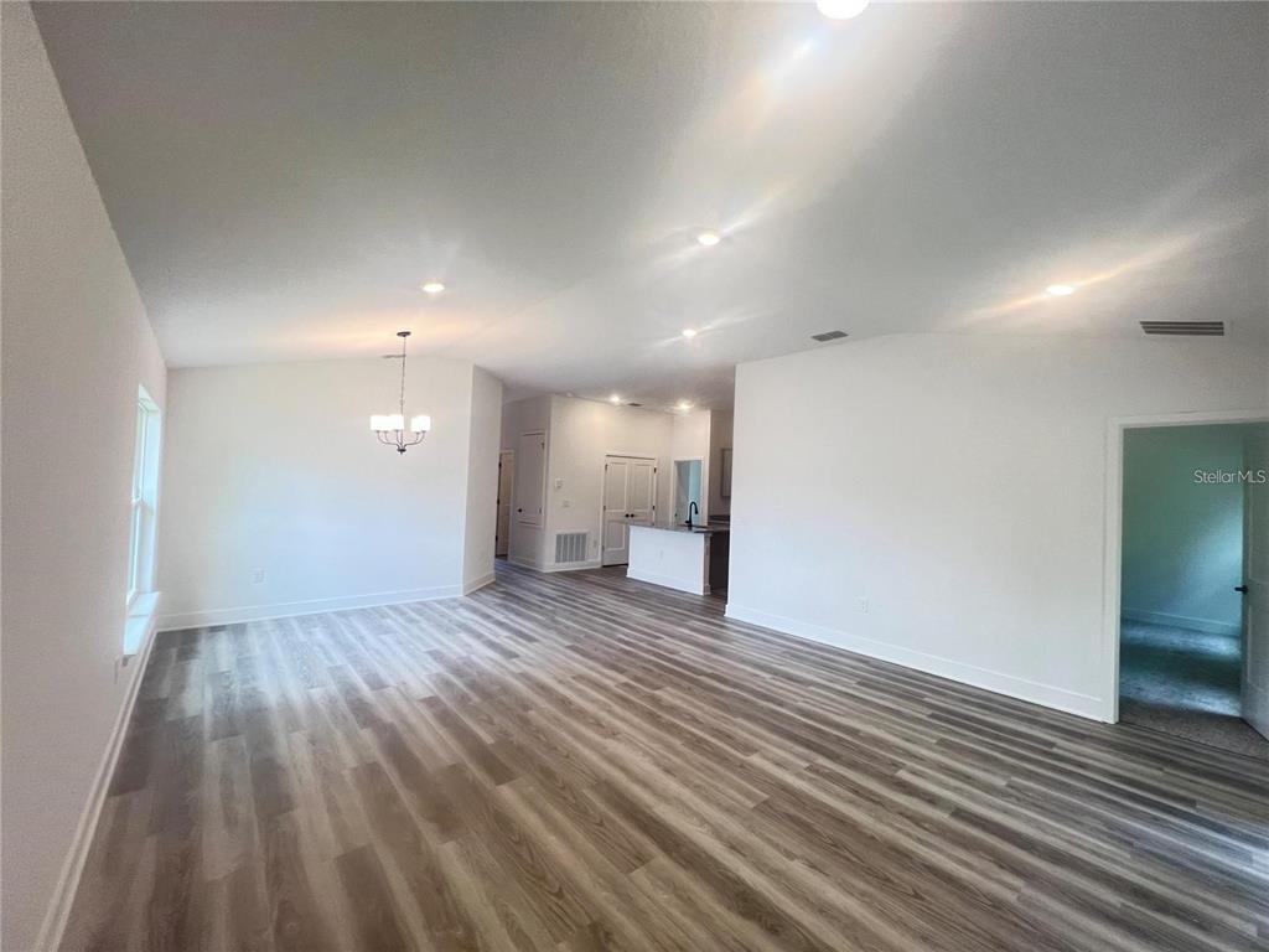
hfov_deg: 106.2
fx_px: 477
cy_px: 476
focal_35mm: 13
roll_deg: -1.6
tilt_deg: -0.1
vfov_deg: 89.9
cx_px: 634
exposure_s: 1/60
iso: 160
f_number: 1.8
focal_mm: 1.57
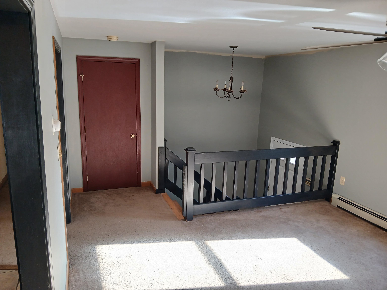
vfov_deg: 53.1
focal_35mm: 26
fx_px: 291
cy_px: 145
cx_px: 194
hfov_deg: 67.3
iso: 100
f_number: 1.8
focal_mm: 3.98
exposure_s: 1/60
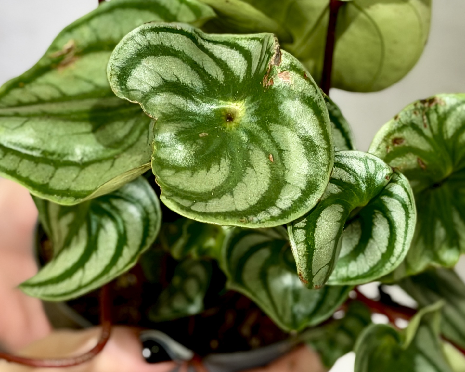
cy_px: 206
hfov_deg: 14.6
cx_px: 203
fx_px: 1817
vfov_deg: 11.7
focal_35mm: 132
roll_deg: +2.4
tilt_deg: -17.0
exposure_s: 1/181
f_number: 1.78
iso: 50
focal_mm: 6.76
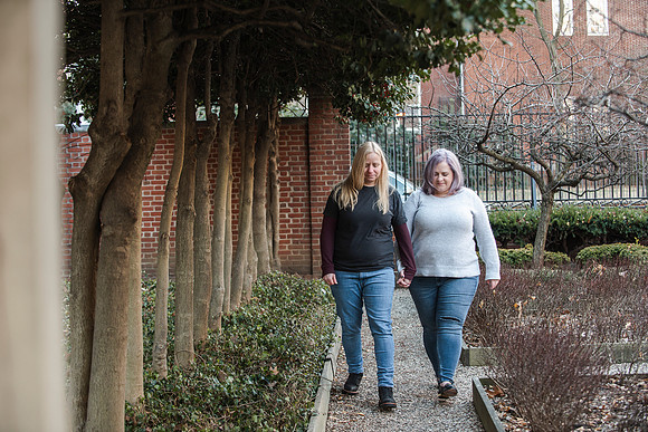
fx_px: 1260
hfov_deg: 28.8
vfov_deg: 19.5
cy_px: 216
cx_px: 324
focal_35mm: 70
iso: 400
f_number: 4
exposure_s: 1/160
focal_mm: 70
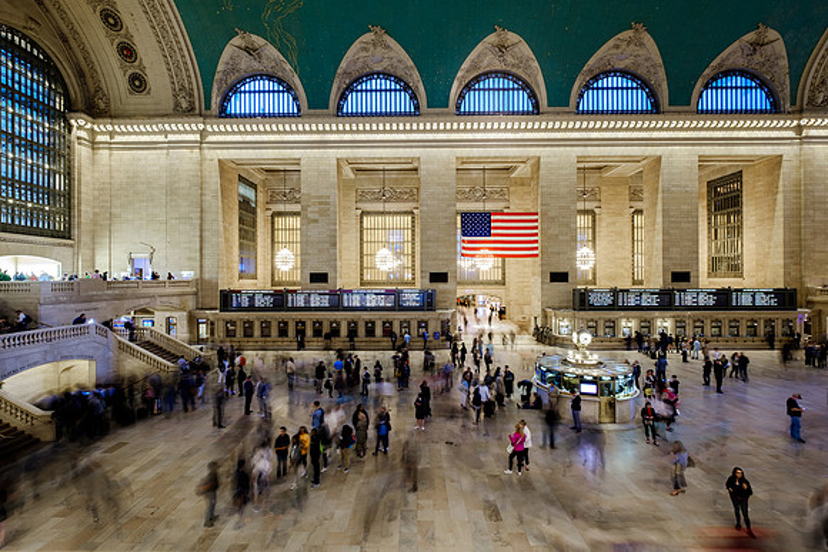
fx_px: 349
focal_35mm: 15
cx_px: 411
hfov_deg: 99.8
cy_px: 277
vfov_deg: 76.8
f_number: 8
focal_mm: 10
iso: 200
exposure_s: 2.5
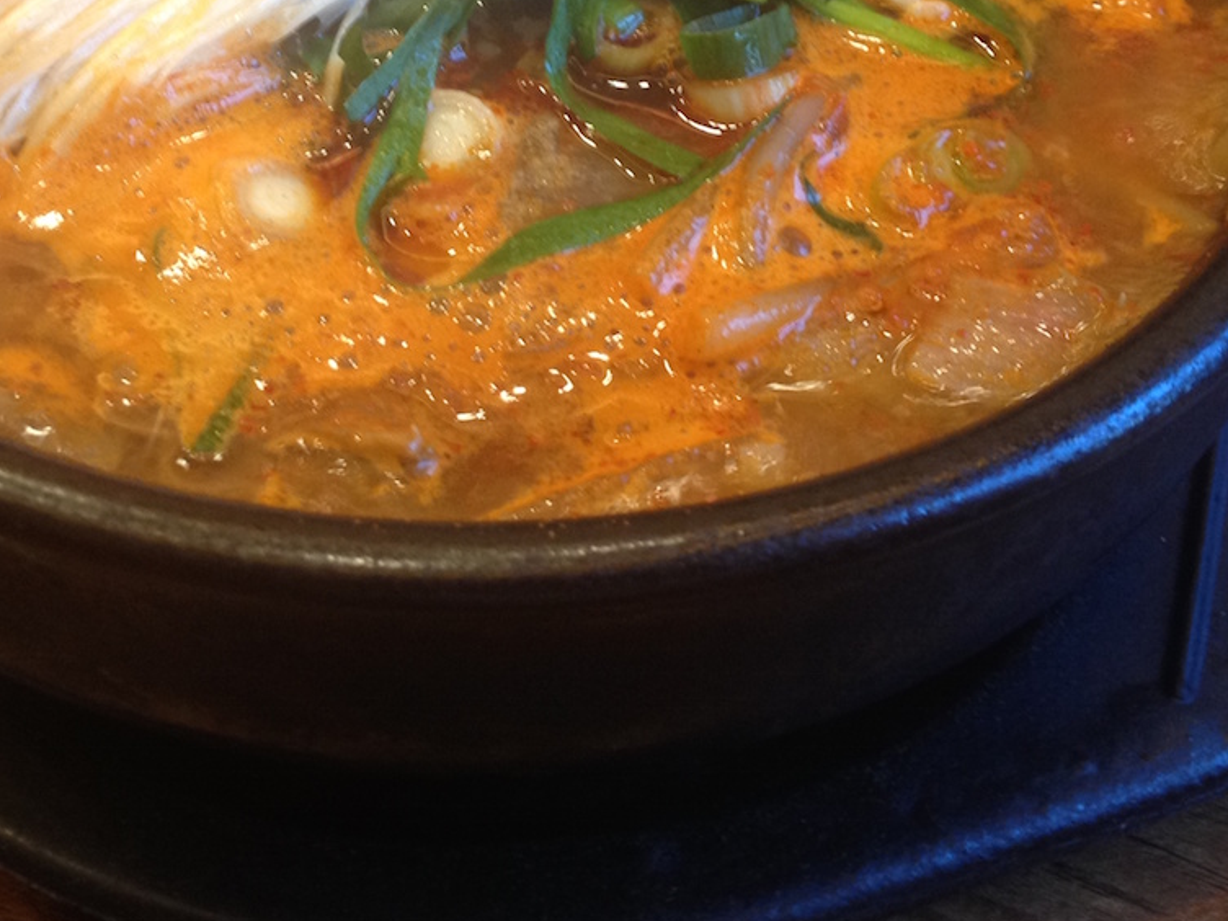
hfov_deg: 28.9
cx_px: 523
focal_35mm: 67
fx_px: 2377
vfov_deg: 21.7
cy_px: 191
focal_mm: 4.28
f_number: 2.4
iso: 100
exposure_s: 1/20
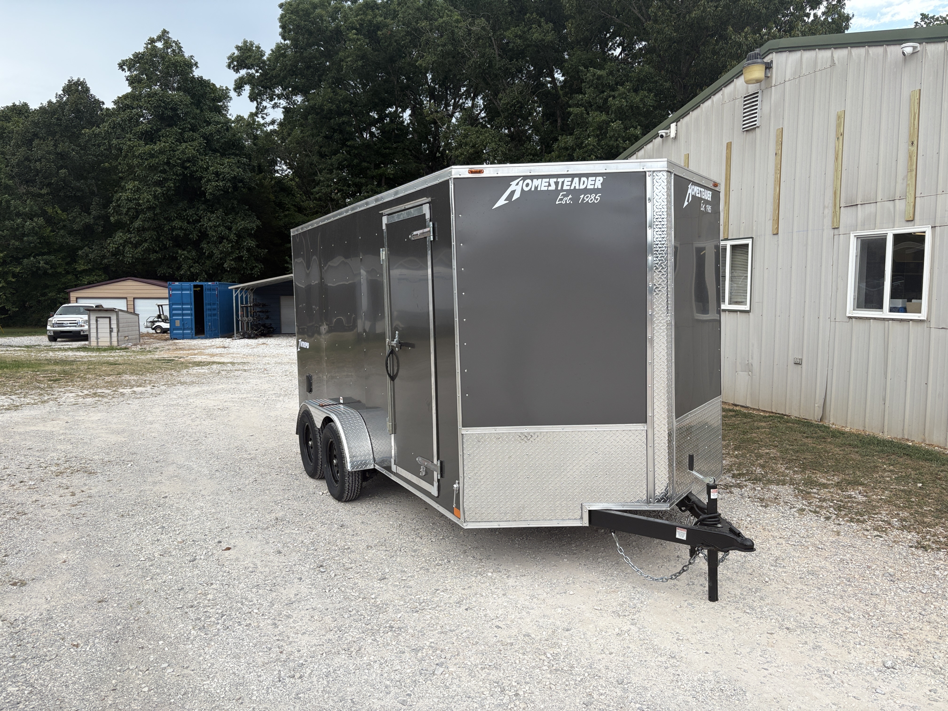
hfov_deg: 67.3
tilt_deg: -2.4
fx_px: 712
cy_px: 356
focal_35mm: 26
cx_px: 474
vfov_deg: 53.1
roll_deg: -1.1
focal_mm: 5.96
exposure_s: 1/1517
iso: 50
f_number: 1.6
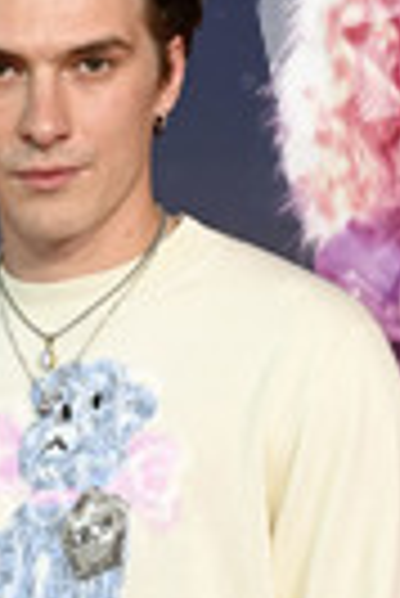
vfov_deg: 16.4
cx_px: 81
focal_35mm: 120
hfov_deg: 11.4
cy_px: 701
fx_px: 1995
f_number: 4.5
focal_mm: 40
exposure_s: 1/160
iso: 1000
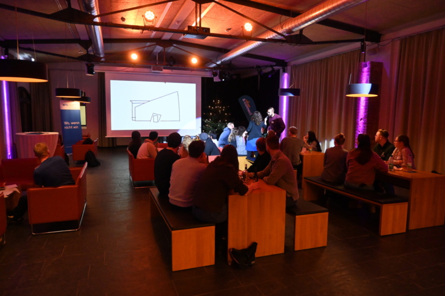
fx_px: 315
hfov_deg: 70.4
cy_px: 148
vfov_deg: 50.4
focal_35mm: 26
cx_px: 222
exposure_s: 1/100
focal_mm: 17
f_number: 3.5
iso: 3200
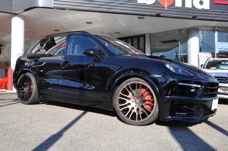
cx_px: 114
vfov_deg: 35.4
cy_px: 76
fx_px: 237
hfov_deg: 51.3
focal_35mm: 38
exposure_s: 1/125
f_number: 11
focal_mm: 25
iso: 200
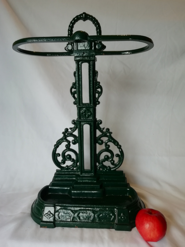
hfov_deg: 53.1
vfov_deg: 67.3
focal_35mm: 26
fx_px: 185
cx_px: 92
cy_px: 124
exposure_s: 1/33.3
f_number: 2.2
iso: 64
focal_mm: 3.46
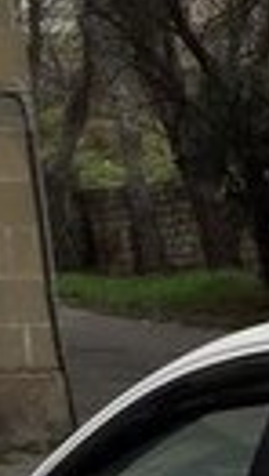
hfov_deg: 7.6
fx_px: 1871
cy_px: 830
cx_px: 669
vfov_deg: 13.2
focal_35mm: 148
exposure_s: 1/553
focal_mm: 3.6
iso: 40
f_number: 1.9
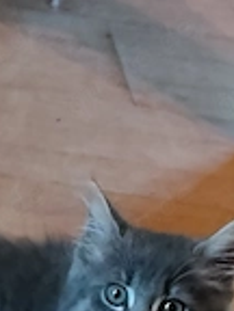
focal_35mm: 320
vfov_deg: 6.1
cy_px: 430
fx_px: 2884
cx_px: 58
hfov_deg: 4.6
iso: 869
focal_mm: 5.24
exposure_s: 1/33.3
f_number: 1.7
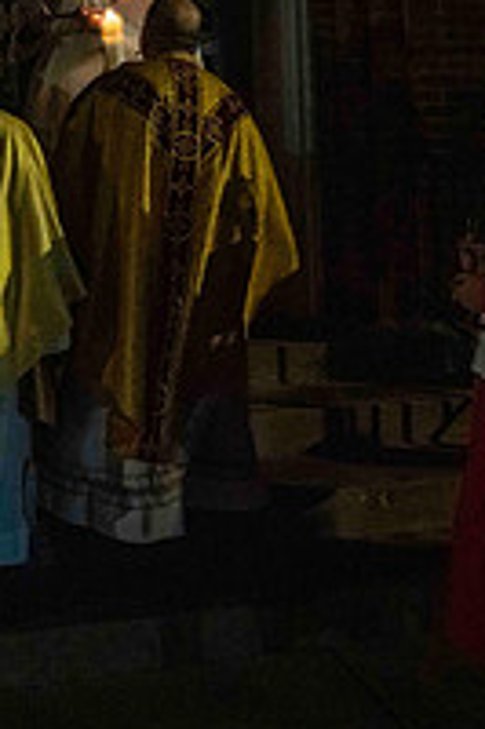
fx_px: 1093
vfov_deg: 34.4
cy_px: 47
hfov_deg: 24.2
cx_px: 36
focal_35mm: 54
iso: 8000
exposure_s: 1/40
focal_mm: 24
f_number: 6.3
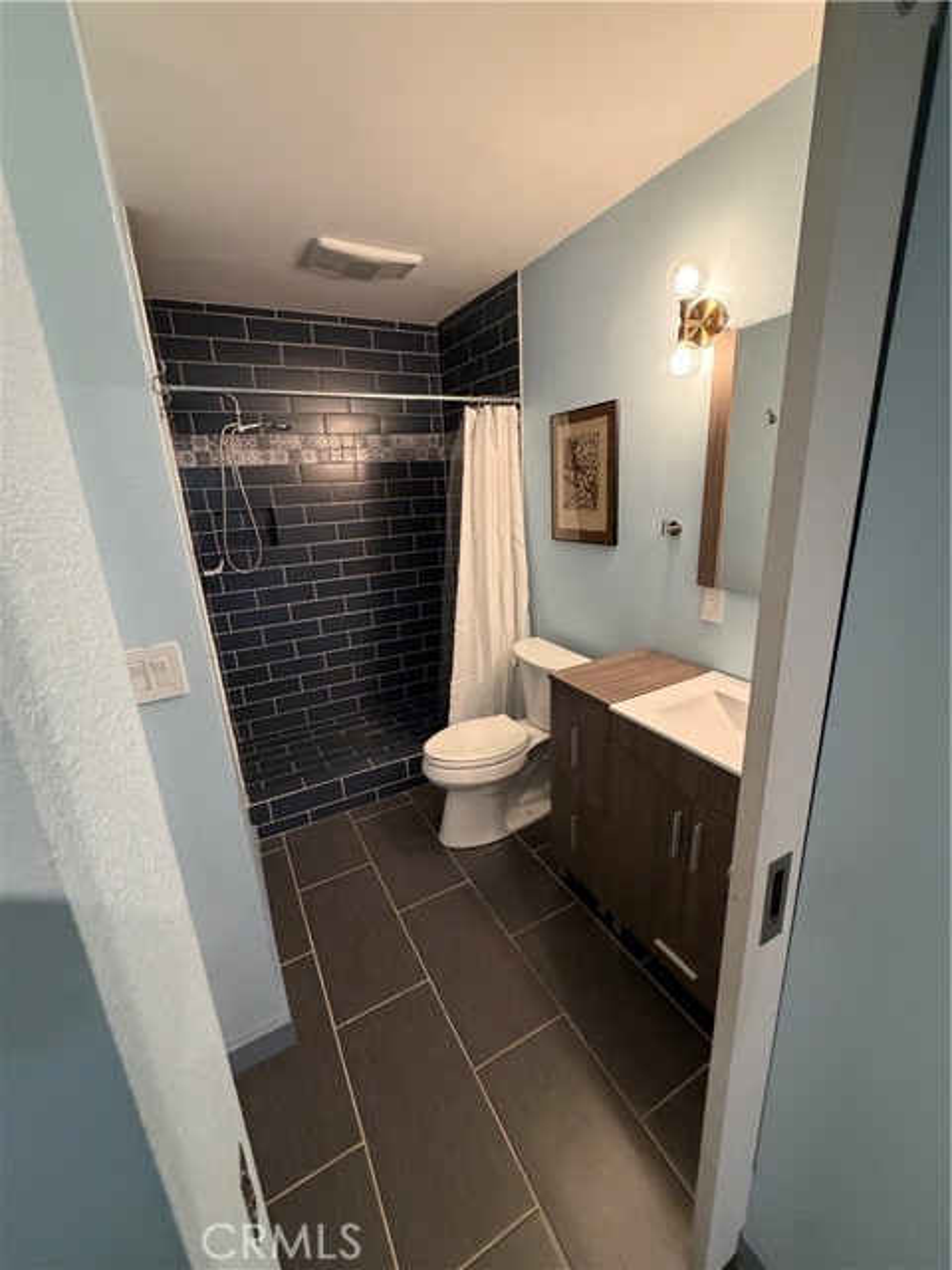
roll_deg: +2.8
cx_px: 476
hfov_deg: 85.7
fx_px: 513
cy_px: 635
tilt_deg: -17.6
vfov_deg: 102.1
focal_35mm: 14
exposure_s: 1/60
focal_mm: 2.22
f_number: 2.2
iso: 500
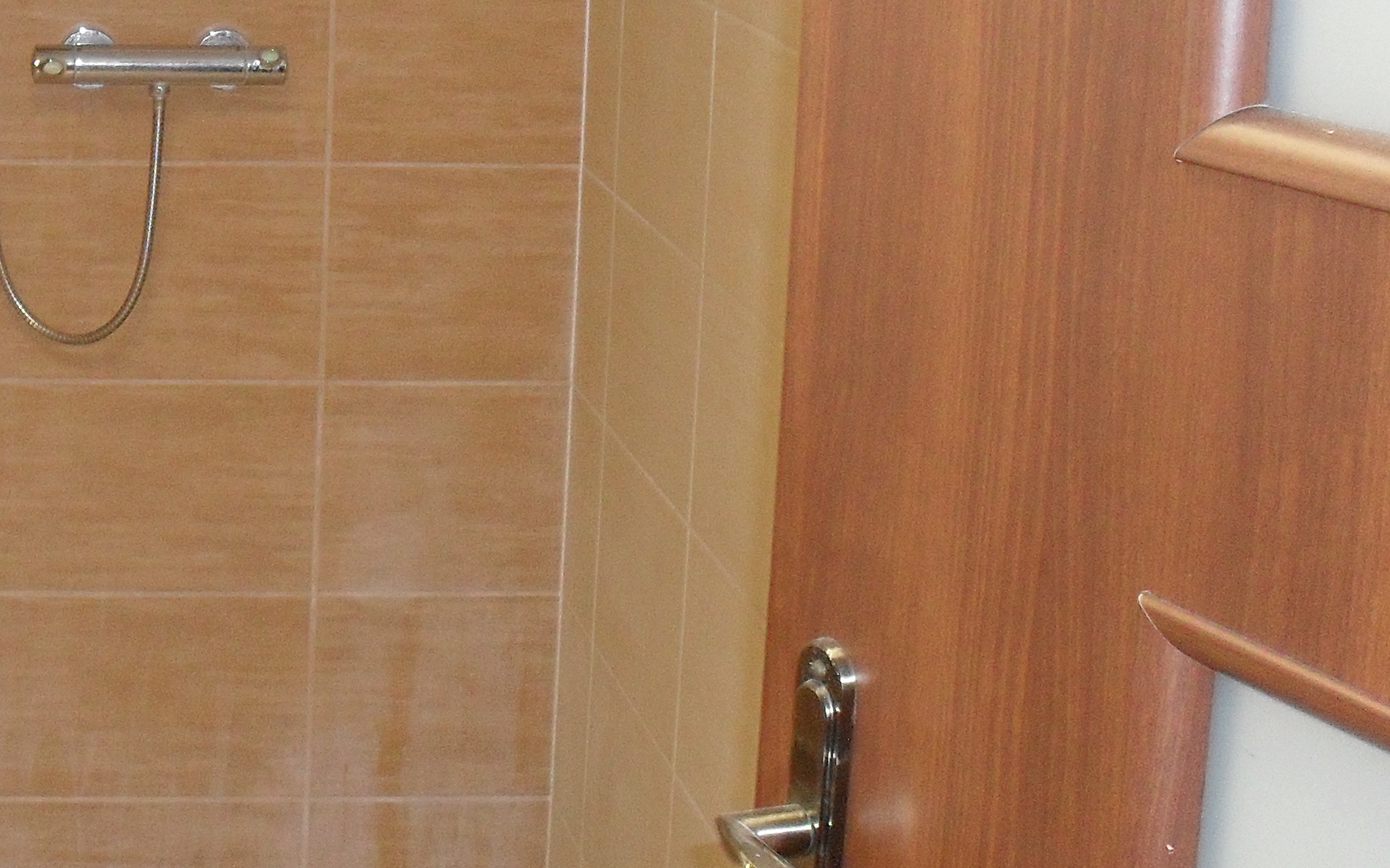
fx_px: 3030
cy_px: 189
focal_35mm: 80
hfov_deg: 24.9
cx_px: 68
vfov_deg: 16.2
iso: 200
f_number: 3.2
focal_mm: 6.3
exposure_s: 1/45
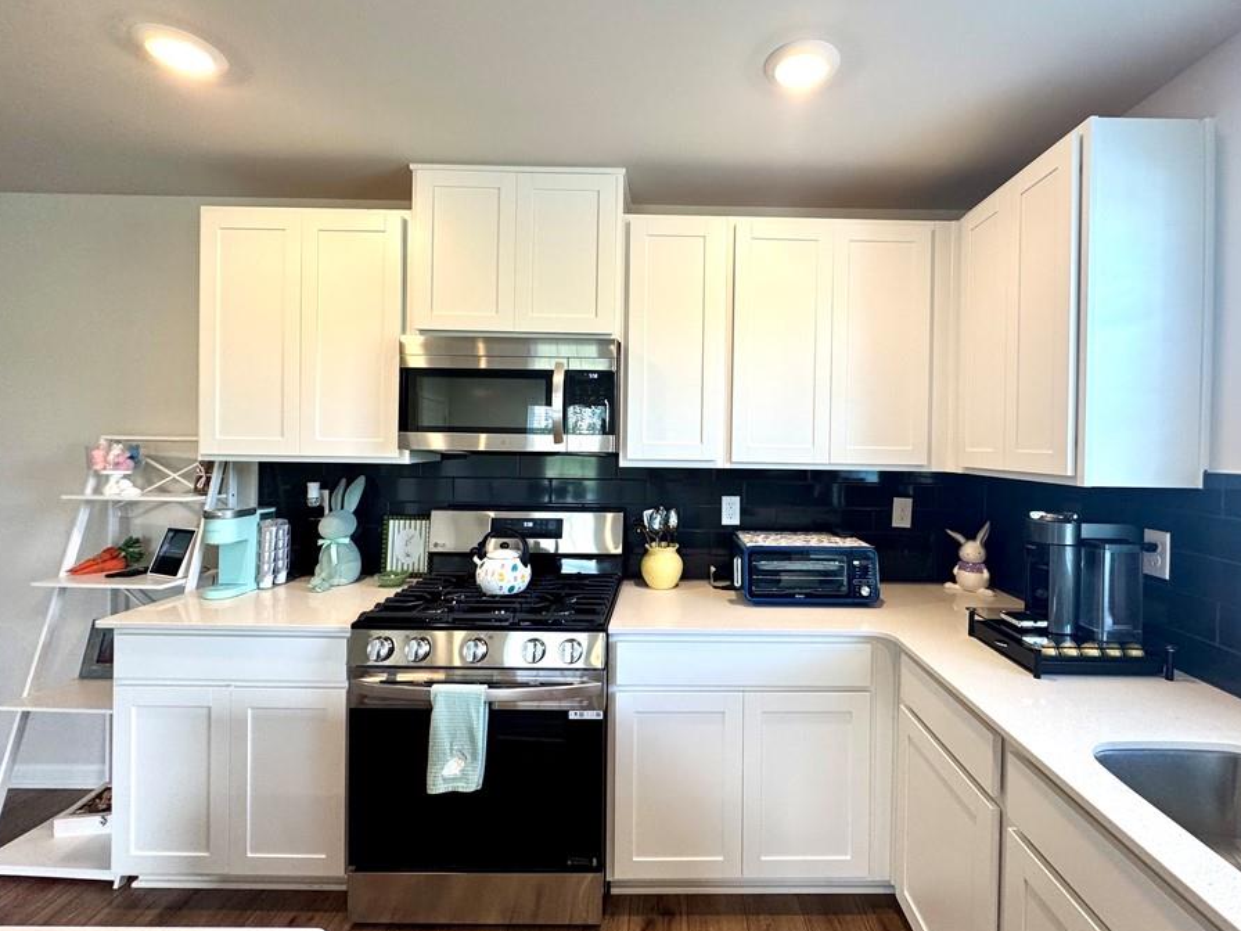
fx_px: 574
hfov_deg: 94.2
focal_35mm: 16
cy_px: 442
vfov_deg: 78.0
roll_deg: -0.4
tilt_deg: -0.2
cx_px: 677
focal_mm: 2.22
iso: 160
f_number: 2.2
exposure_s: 1/120
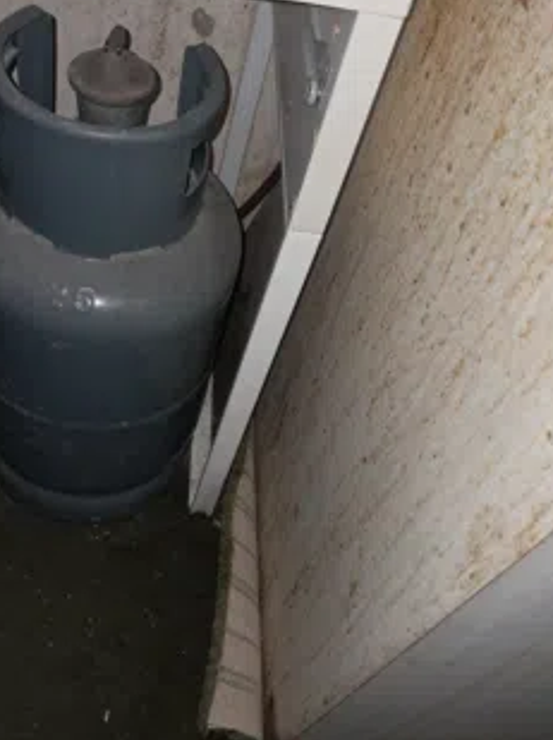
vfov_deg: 52.5
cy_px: 417
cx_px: 220
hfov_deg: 40.4
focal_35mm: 35
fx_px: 747
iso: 160
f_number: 1.8
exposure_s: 1/50
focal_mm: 4
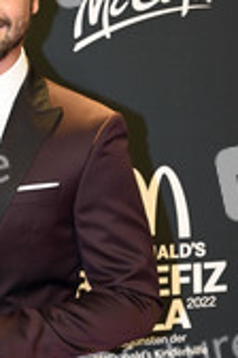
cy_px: 277
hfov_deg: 10.7
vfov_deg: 16.2
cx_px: -38
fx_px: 1249
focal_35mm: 126
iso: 500
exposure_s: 1/60
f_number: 6.3
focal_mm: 53
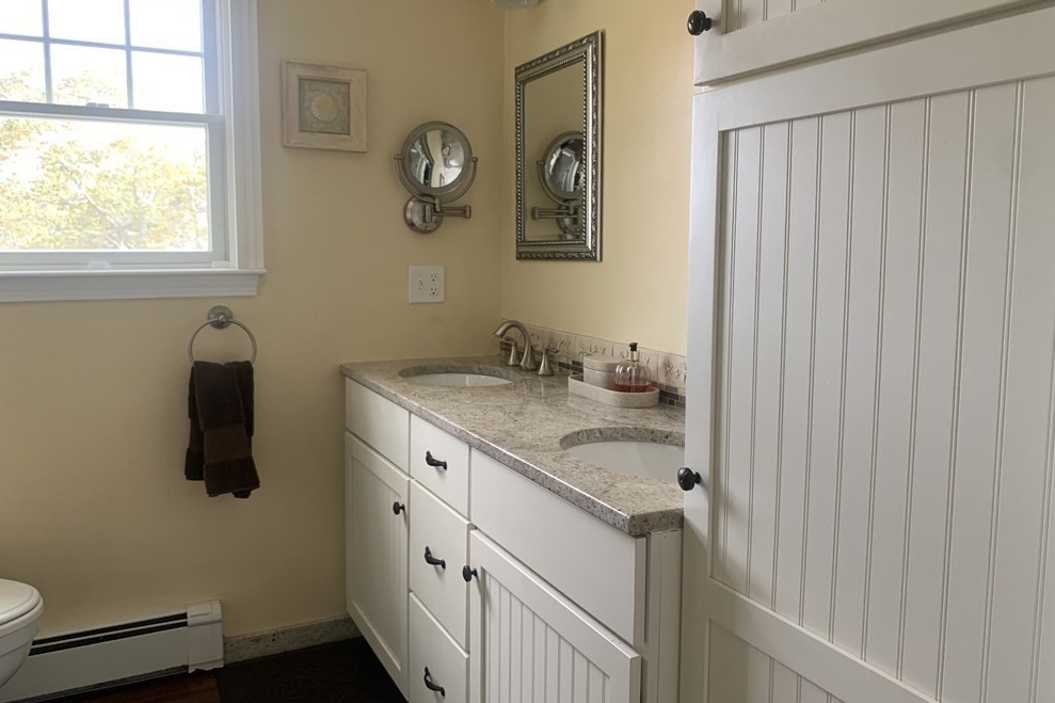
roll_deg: +0.1
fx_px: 820
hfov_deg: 65.5
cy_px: 326
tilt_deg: -4.6
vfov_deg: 46.4
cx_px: 525
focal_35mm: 28
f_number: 1.8
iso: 100
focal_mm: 4.25
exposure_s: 1/61
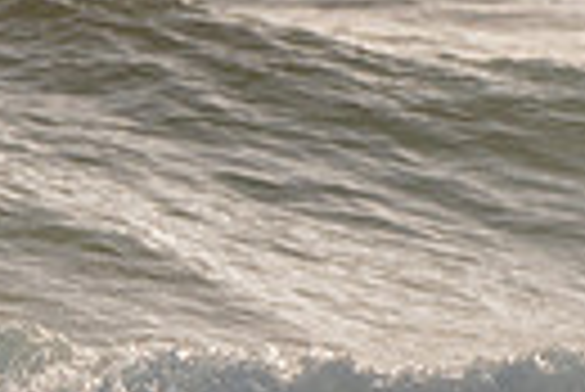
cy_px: 499
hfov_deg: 0.8
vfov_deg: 0.5
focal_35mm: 2725
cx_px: -734
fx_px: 44330
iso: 100
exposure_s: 1/2000
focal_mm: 500
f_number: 5.6
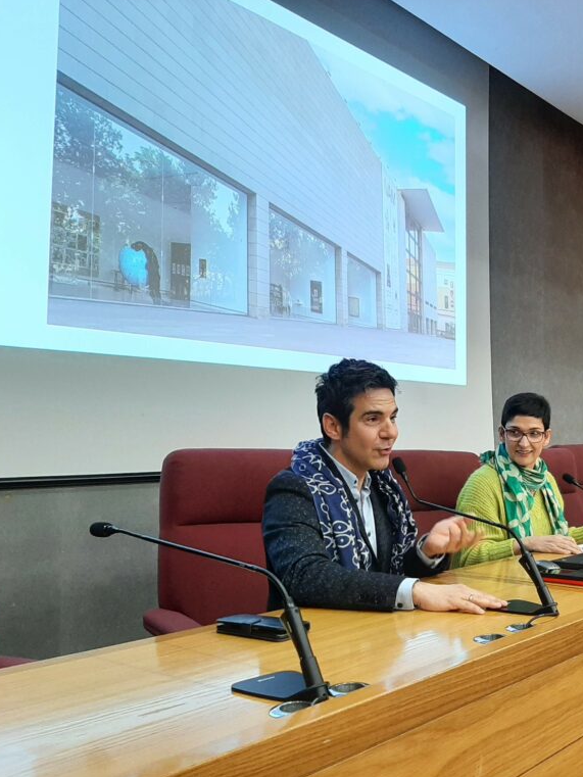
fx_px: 786
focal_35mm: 35
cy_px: 389
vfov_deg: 52.6
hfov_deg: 38.9
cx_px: 479
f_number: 1.7
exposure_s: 1/33
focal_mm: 3.93
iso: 200
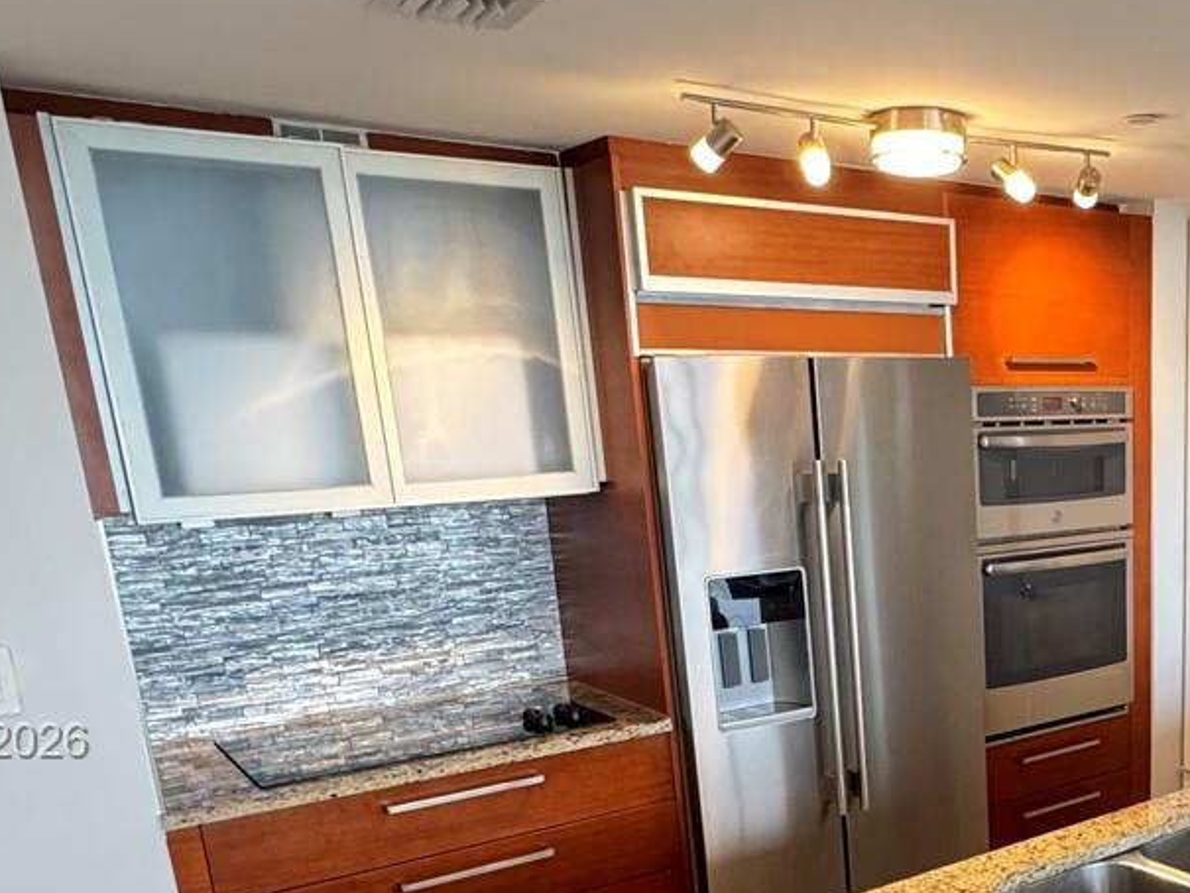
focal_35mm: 37
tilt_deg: -15.1
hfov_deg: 45.8
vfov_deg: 37.0
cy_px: 744
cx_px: 1048
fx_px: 1272
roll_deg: +1.7
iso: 320
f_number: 2.2
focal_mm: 2.22
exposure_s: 1/60
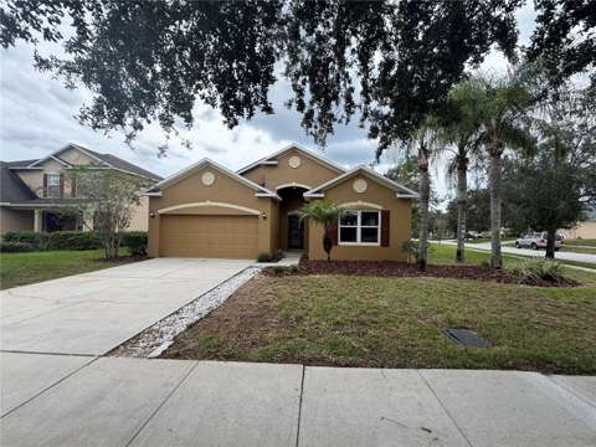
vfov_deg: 85.7
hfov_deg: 102.1
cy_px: 224
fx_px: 241
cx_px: 298
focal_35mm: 14
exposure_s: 1/502
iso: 64
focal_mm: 2.22
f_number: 2.2
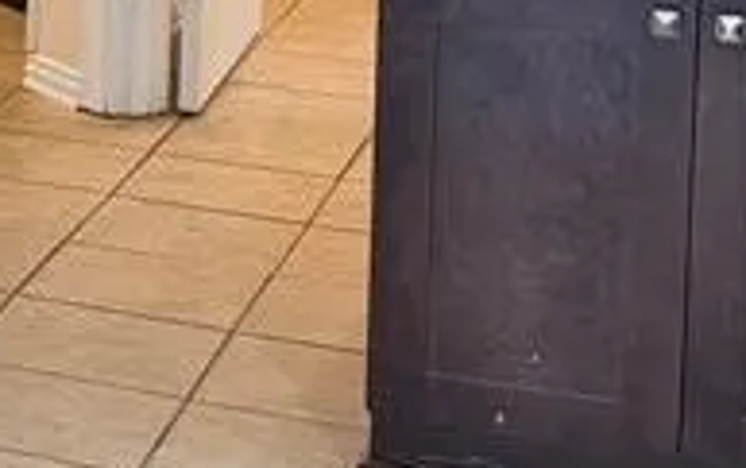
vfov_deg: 9.4
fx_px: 2747
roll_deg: +1.2
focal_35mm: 135
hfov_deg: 12.9
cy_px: -321
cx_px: -874
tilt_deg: -6.0
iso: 250
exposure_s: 1/60
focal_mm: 6.76
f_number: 1.78
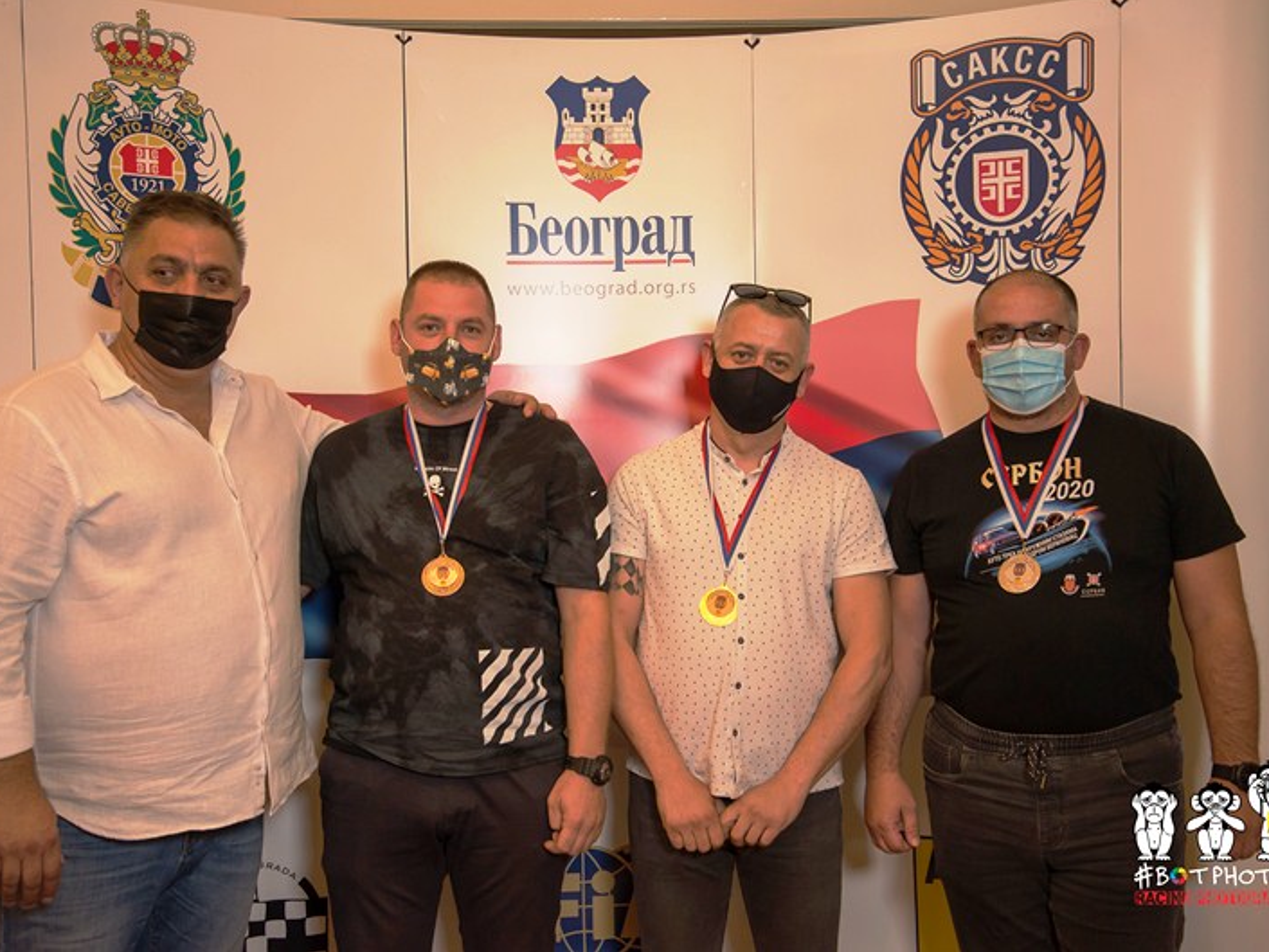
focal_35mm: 48
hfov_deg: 39.7
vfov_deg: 30.3
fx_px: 1760
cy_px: 473
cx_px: 637
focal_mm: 44
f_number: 4.2
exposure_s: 1/60
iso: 800
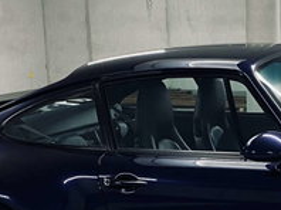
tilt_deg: -13.0
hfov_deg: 19.0
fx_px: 819
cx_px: 272
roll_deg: +0.5
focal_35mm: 101
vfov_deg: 14.4
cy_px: 203
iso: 100
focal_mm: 4.25
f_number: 1.8
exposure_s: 1/50
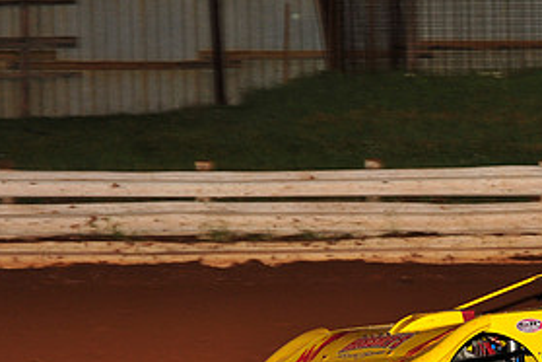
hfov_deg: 9.8
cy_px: 309
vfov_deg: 6.6
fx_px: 3131
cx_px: 540
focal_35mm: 208
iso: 800
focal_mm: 100
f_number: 6.3
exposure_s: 1/320
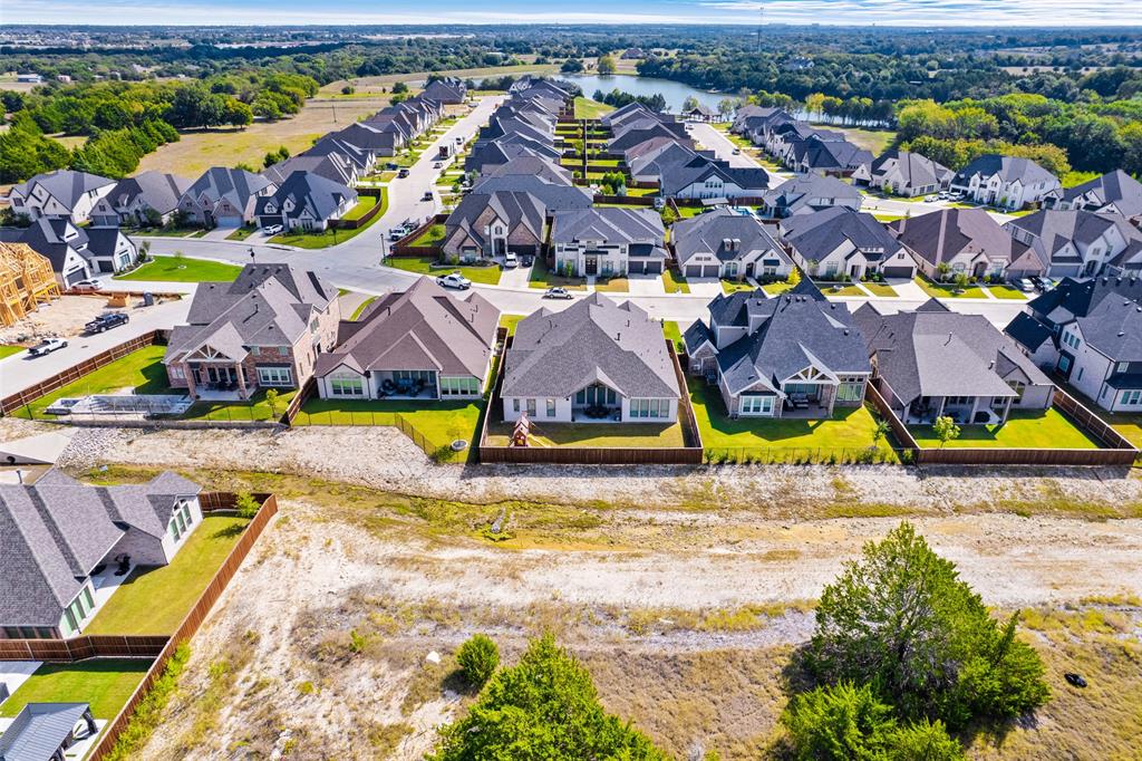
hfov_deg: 78.6
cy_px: 380
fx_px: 698
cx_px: 571
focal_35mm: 22
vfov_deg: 57.2
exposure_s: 1/1000
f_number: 2.8
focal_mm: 8.38
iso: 100
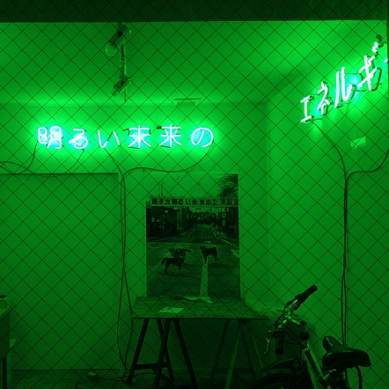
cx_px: 126
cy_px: 196
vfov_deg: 40.0
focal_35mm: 42
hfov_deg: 39.5
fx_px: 534
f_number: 2.4
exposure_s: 1/20
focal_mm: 4.28
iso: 80
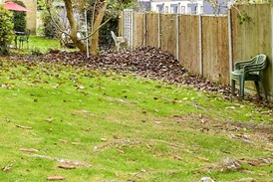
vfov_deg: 23.3
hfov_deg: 26.7
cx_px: -126
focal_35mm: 56
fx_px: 425
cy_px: 3
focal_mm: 10
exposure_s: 1/80
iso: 320
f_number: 8
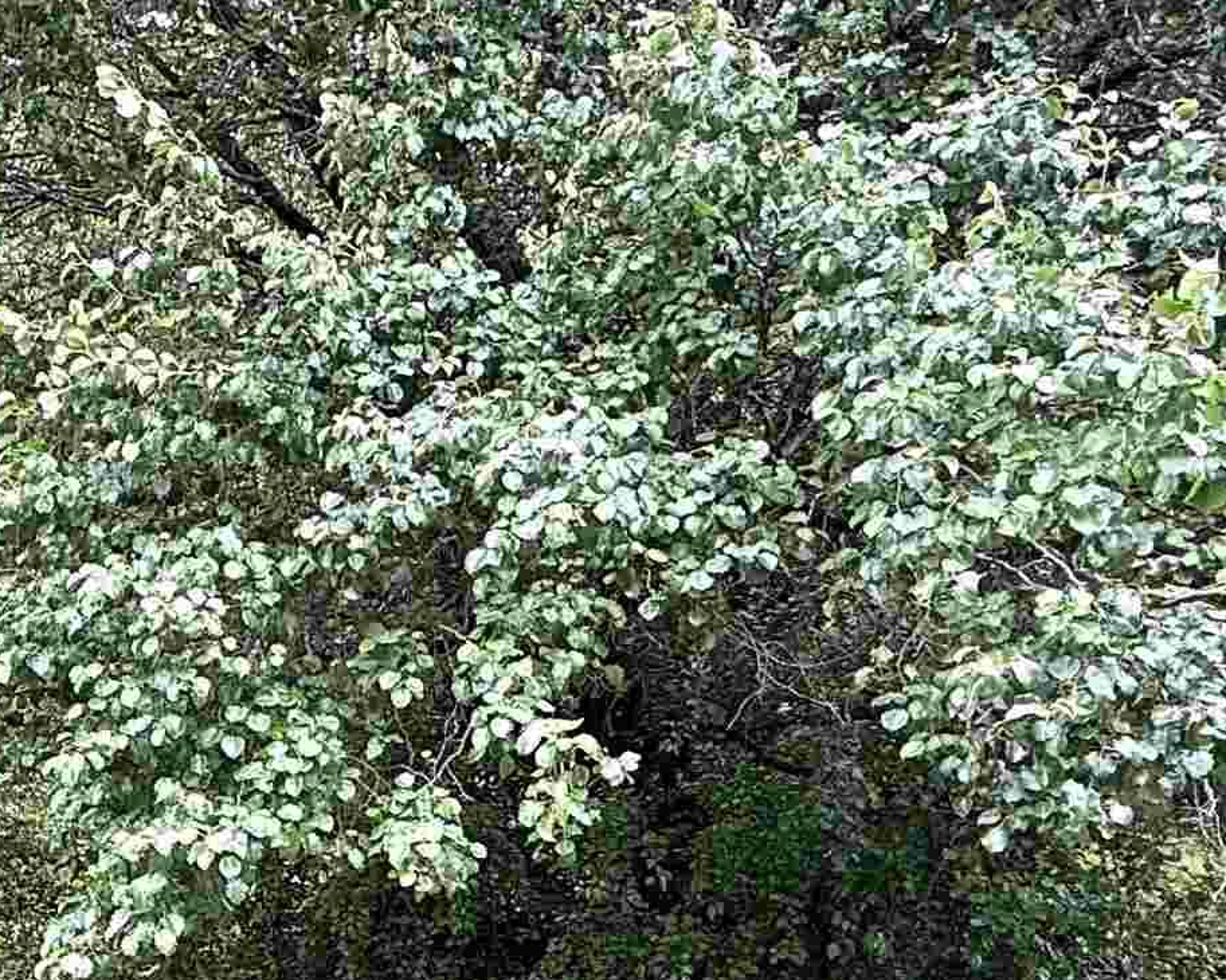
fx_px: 1669
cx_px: -17
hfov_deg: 36.1
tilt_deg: +12.7
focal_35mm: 46
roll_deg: -2.0
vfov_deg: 31.6
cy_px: 827
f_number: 2.2
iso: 50
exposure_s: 1/155
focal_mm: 2.22
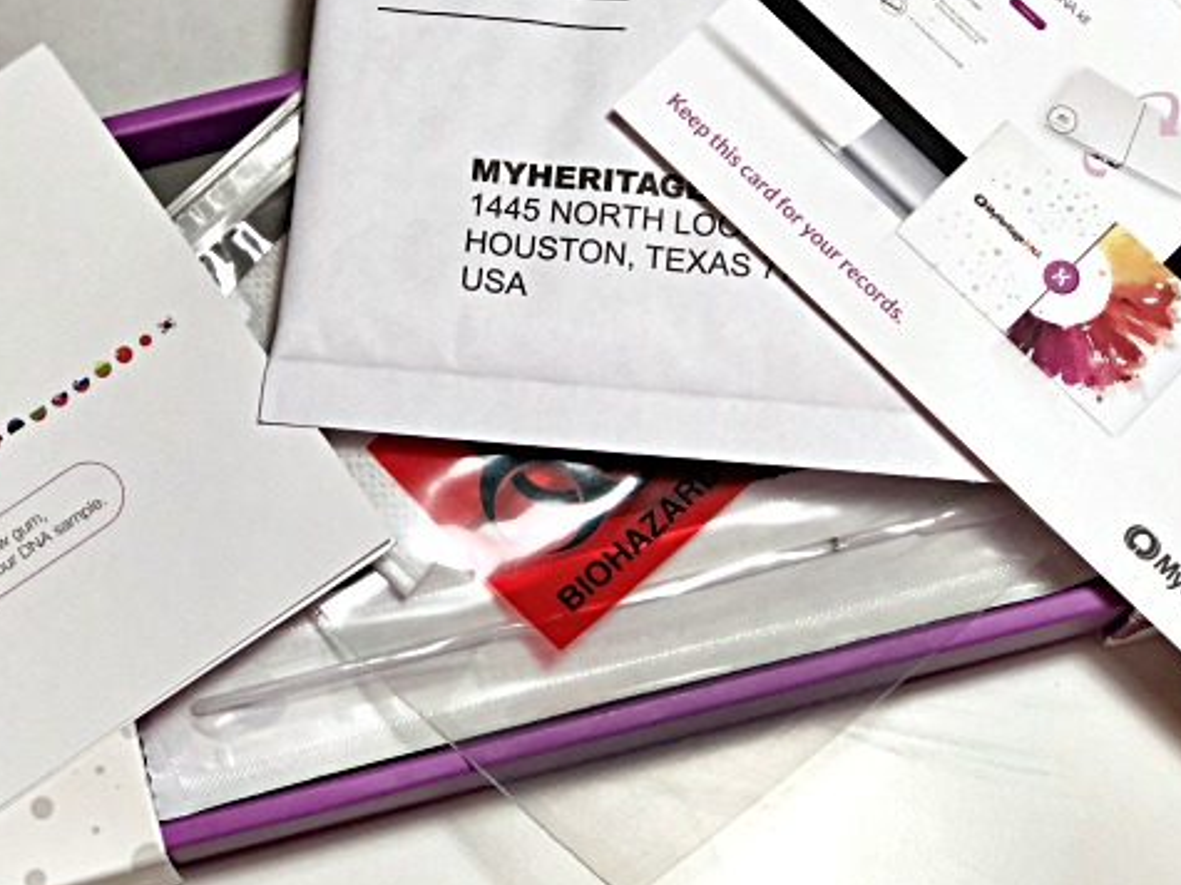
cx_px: 472
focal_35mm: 84
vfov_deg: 17.5
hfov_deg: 23.3
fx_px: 2865
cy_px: 334
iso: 50
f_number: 2.8
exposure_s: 1/60
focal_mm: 6.6
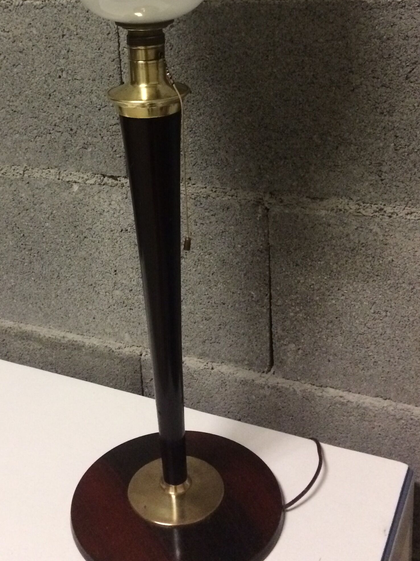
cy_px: 142
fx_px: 777
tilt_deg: -16.1
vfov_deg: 38.7
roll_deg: +2.9
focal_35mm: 48
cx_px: 157
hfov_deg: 30.1
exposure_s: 1/17
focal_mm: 4.15
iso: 400
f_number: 2.2
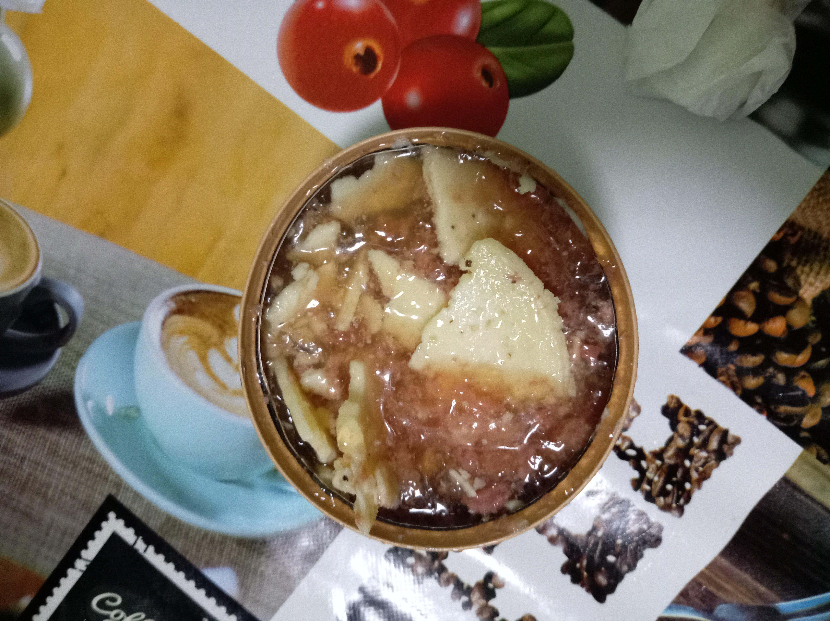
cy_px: 310
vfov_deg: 51.3
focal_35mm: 27
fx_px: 647
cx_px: 415
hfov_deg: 65.3
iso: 2609
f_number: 1.8
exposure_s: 1/16.7
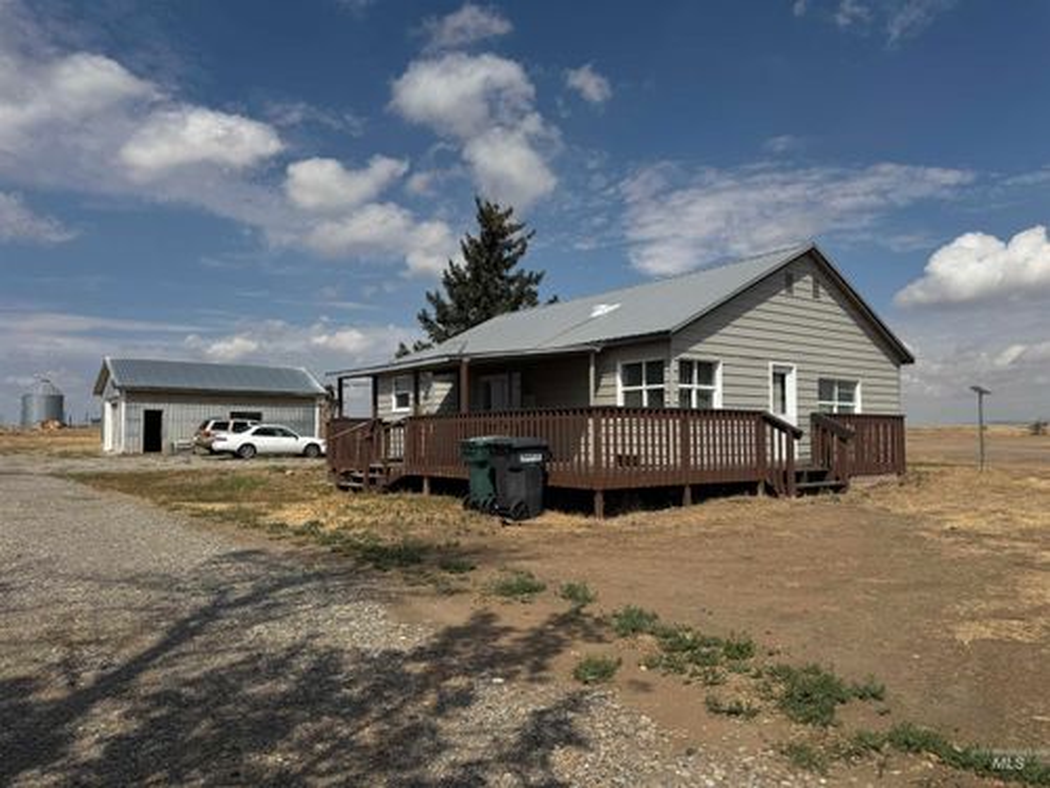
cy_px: 394
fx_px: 728
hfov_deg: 71.6
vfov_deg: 56.8
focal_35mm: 24
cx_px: 525
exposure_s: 1/7937
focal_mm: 6.76
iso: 80
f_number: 1.78
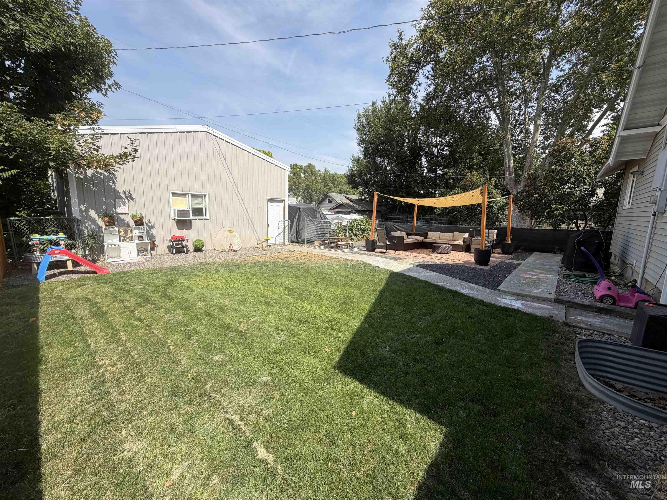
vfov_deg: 85.7
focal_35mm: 14
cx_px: 334
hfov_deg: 102.1
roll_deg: -0.4
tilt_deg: -7.1
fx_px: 270
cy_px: 250
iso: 25
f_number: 2.2
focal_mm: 2.22
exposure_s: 1/770
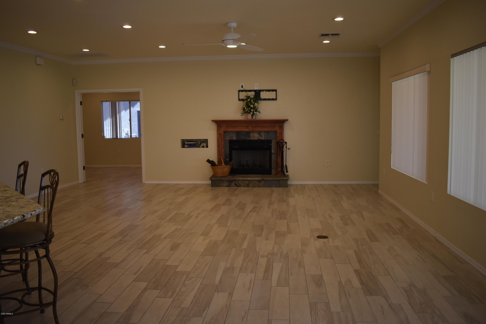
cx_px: 243
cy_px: 162
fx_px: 405
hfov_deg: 61.9
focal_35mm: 30
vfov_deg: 43.6
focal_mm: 20
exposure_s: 1/250
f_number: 3.8
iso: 560
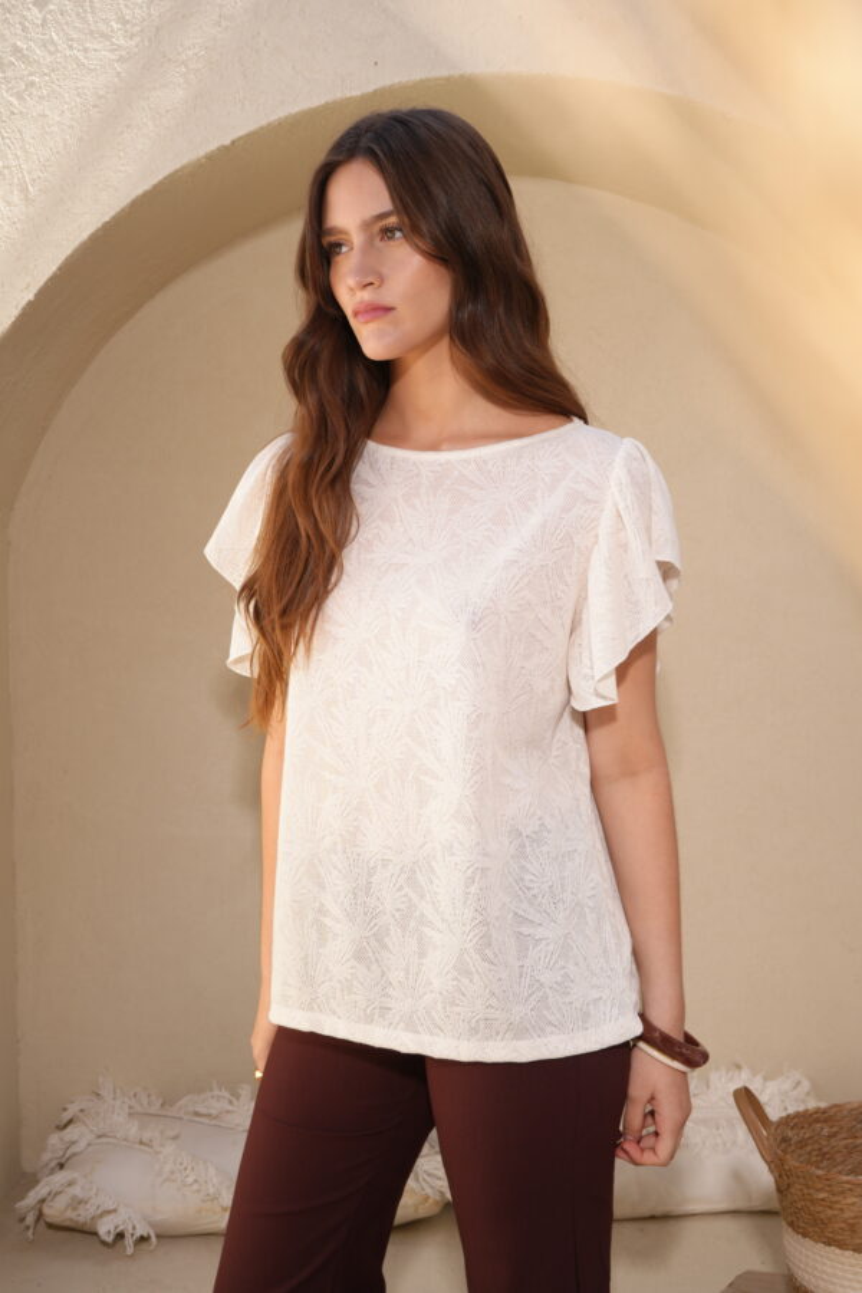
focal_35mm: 50
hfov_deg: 27.0
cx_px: 431
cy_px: 646
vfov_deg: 39.6
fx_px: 1796
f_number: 8
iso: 160
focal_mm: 50
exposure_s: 1/125
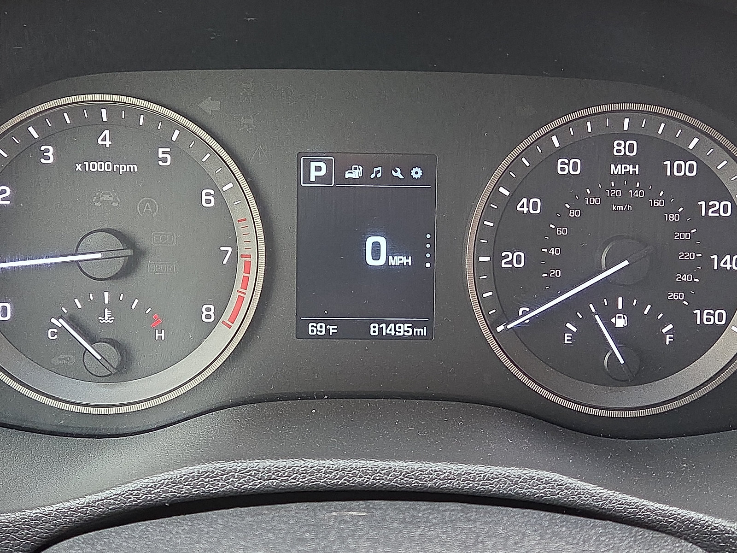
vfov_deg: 28.0
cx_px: 368
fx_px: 1107
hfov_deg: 36.8
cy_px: 276
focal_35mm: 52
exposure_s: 1/59.2
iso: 185
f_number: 1.8
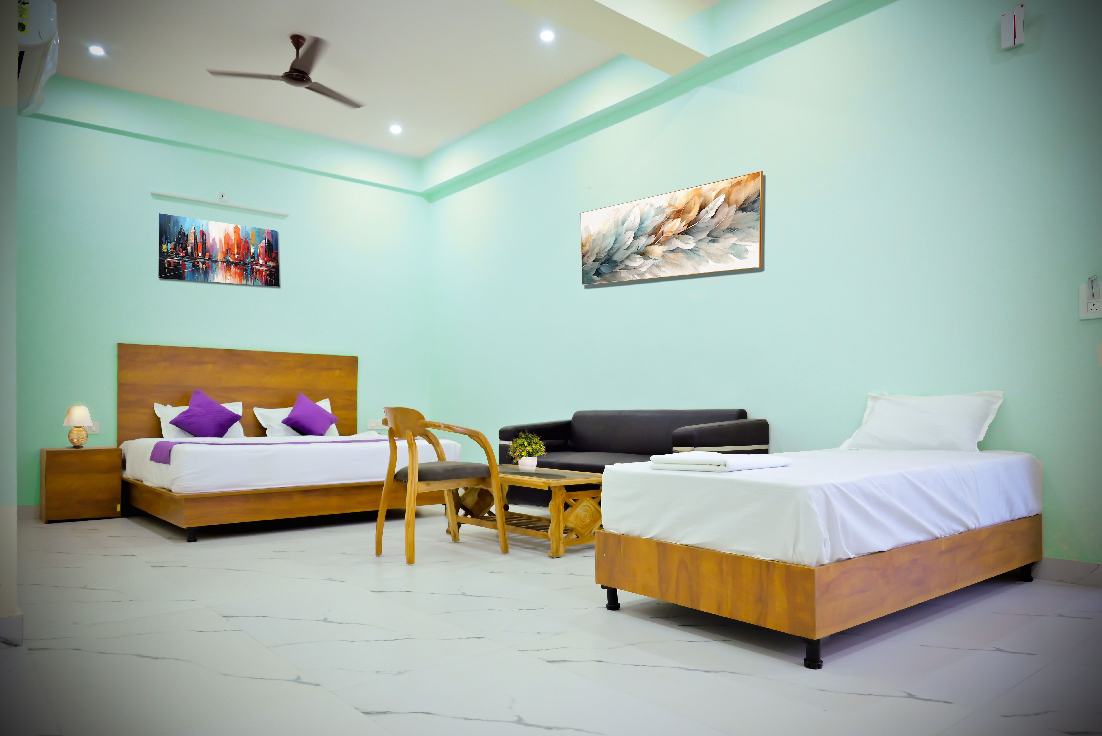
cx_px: 551
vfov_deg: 53.2
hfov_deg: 73.7
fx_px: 735
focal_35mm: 24
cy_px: 368
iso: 2000
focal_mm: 24
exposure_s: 1/200
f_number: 4
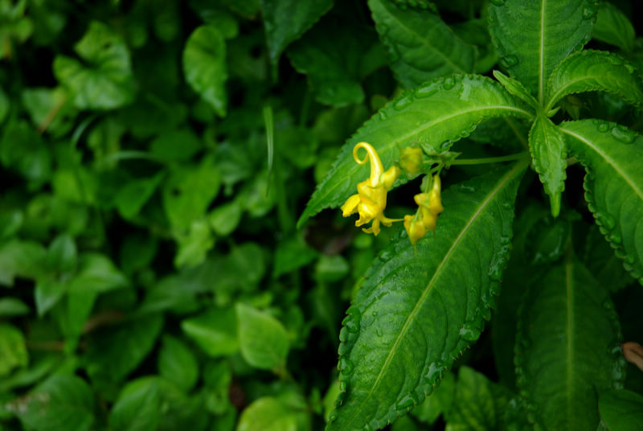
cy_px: 216
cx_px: 322
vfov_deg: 22.7
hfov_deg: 33.4
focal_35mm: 60
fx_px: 1073
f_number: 4.5
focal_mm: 40
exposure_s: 1/50
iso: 100
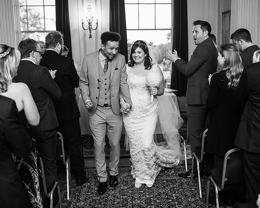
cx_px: 136
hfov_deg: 43.3
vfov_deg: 35.3
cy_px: 96
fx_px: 327
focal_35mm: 42
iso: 200
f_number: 2.5
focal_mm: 35
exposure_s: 1/160
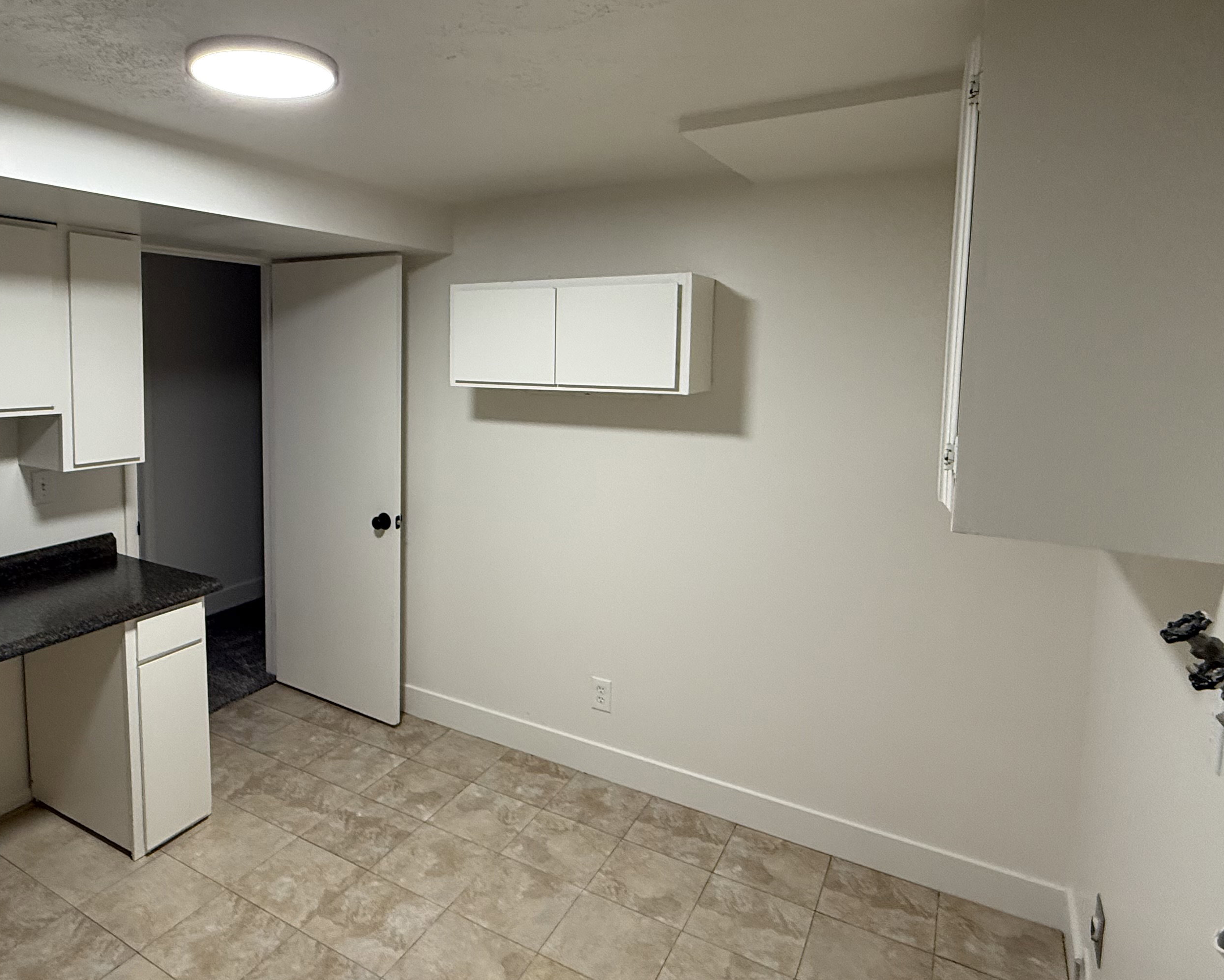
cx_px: 471
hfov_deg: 73.9
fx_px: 797
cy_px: 416
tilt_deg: -4.6
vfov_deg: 62.8
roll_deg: -0.4
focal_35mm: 22
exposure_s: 1/120
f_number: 2.2
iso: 320
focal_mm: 2.22
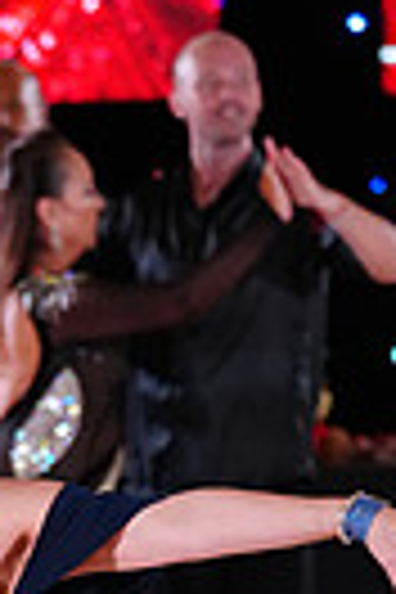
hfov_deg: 2.9
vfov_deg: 4.4
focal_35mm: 470
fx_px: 7754
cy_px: 918
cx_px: -457
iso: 2500
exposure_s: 1/400
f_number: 2.8
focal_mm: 107
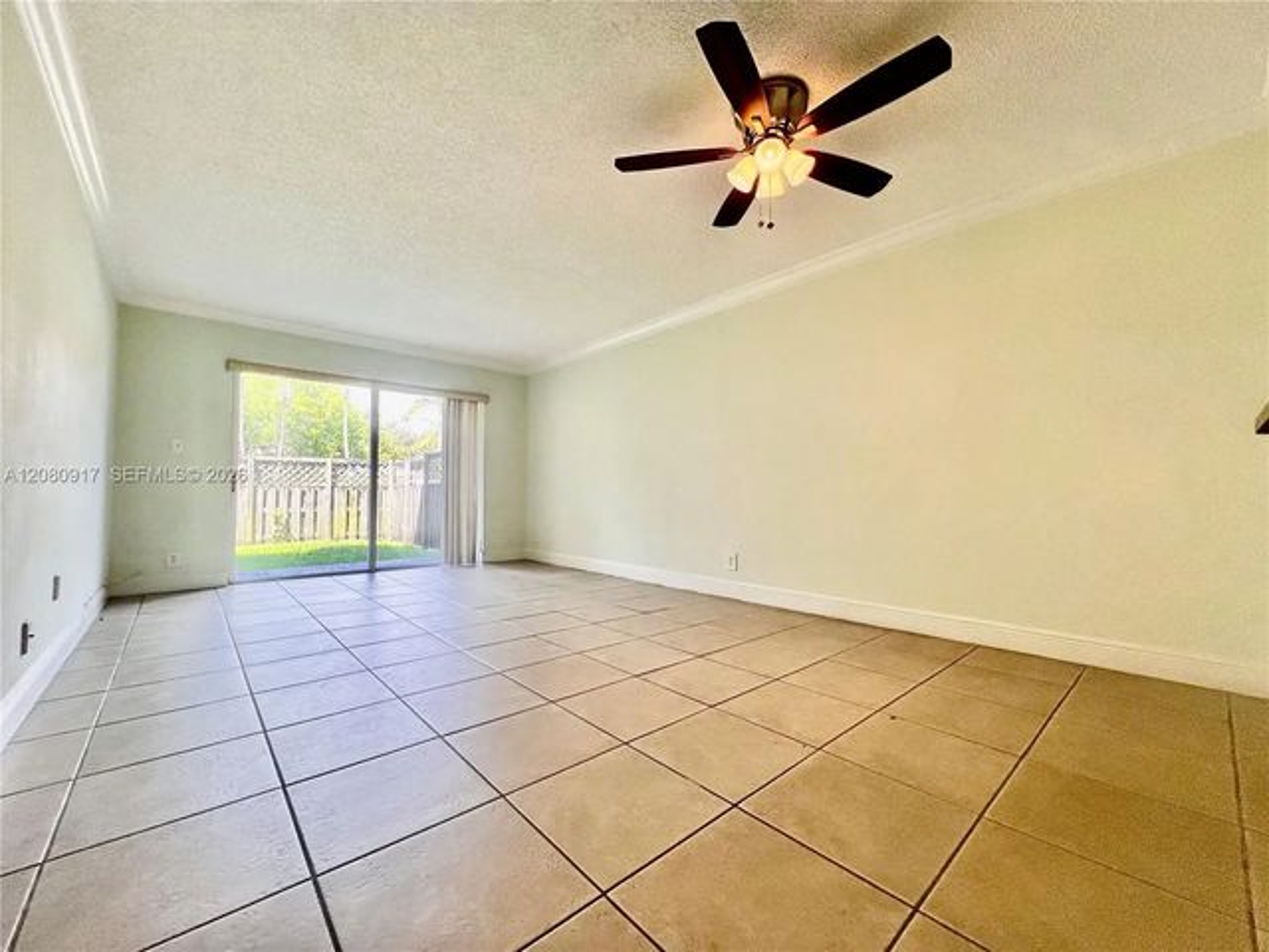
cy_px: 476
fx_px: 477
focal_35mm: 13
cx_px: 634
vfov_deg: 89.9
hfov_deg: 106.2
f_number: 1.8
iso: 100
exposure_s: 1/120
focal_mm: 1.57
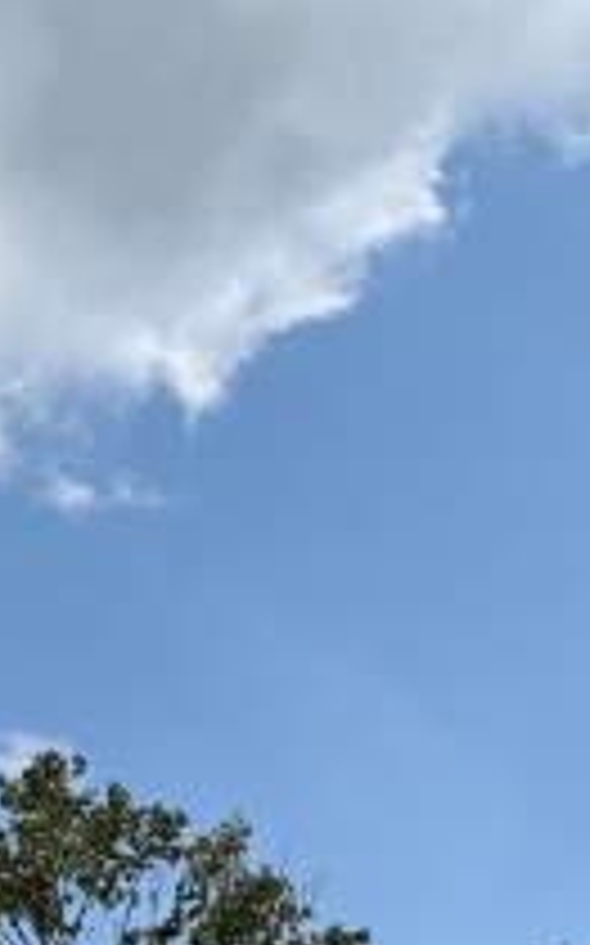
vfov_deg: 19.9
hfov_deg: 12.7
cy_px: 1197
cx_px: -338
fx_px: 2499
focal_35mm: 97
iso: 80
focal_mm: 6.76
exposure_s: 1/5319
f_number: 1.78
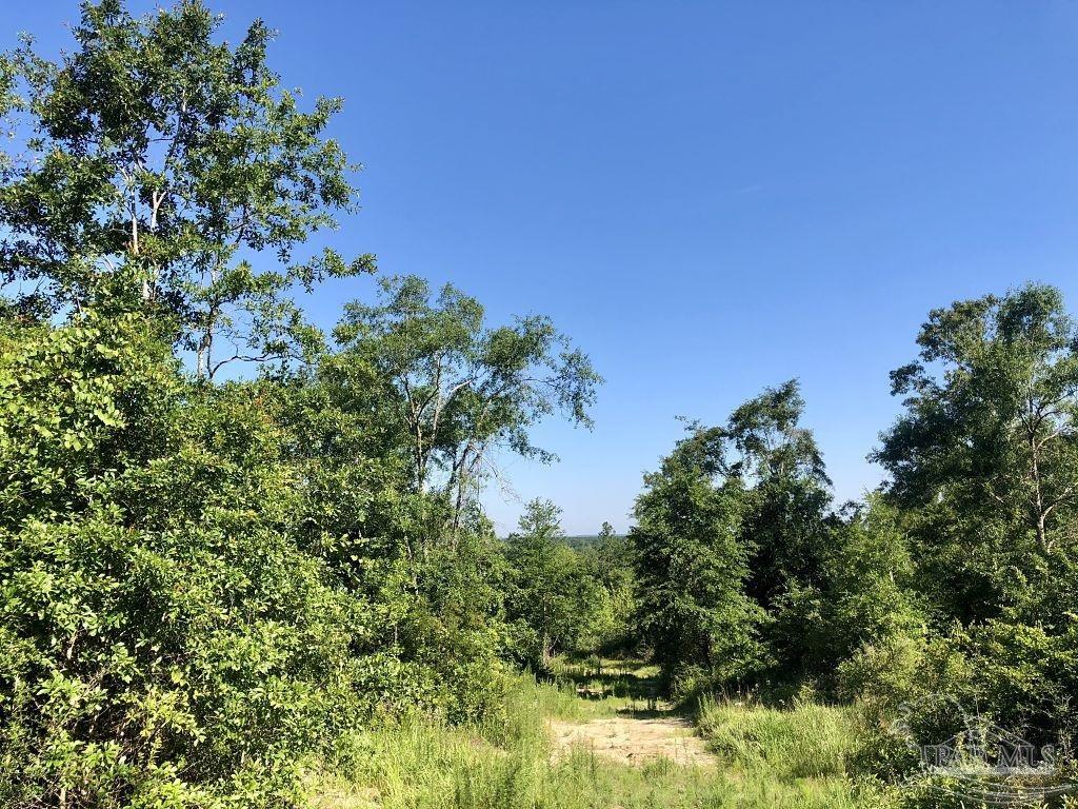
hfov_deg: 63.4
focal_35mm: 28
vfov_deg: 49.7
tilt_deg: +7.7
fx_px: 872
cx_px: 539
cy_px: 404
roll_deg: +0.3
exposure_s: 1/1412
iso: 20
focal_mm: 3.99
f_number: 1.8
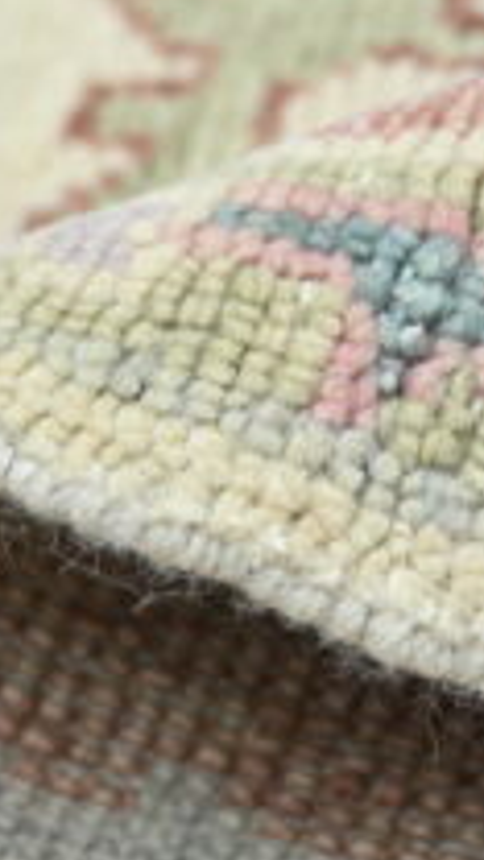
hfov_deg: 9.5
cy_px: 575
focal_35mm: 127
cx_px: 137
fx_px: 2898
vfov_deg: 16.9
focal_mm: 42
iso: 125
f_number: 4.5
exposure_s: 1/30
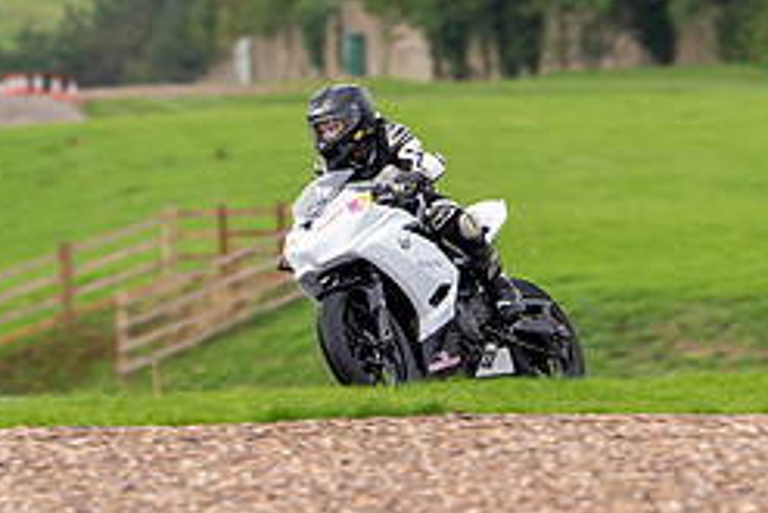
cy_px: -33
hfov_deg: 2.6
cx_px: 454
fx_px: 16628
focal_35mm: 779
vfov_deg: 1.8
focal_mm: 300
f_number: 5.6
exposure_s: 1/400
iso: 125
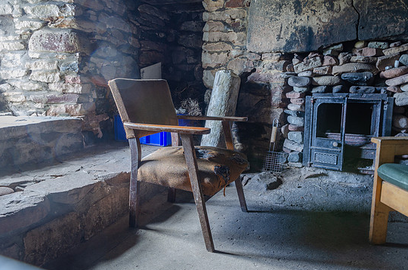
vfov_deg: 44.8
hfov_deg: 63.7
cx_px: 209
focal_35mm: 29
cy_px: 140
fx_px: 328
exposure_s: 1
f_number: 5.6
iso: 100
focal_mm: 18
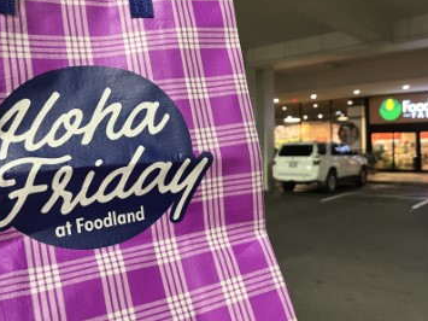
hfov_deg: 55.2
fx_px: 408
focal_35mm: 33
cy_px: 139
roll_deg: +0.9
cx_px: 241
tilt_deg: +0.5
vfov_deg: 42.8
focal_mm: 5.1
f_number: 1.6
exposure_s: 1/60
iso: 400
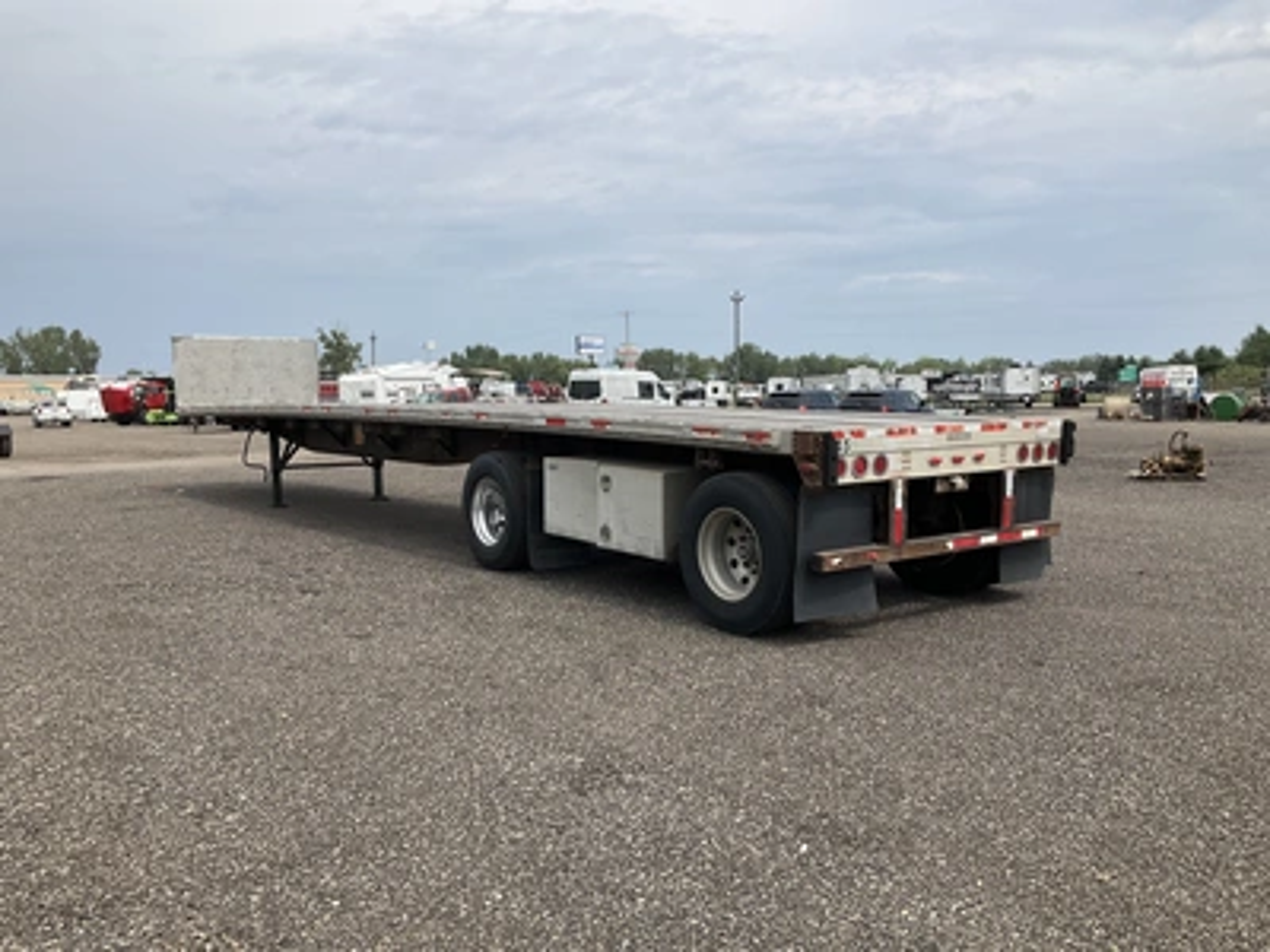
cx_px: 635
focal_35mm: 29
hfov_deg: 61.7
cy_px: 476
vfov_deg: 48.2
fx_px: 1064
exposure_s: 1/2538
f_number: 1.8
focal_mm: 3
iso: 25
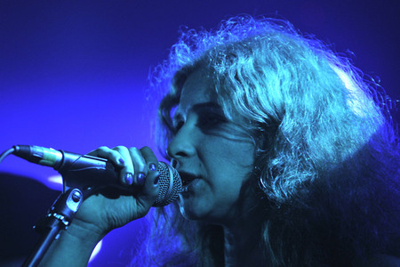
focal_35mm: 240
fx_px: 2666
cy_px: 134
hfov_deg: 8.6
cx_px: 200
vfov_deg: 5.7
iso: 1000
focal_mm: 160
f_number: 2.8
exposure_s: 1/200
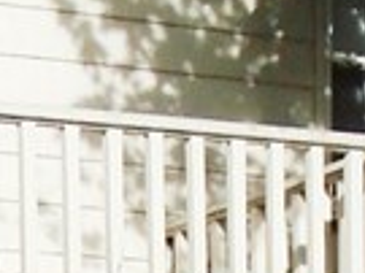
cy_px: 787
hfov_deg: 9.9
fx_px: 2075
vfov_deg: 6.9
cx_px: -46
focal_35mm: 197
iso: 100
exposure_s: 1/160
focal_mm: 4.6
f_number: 8
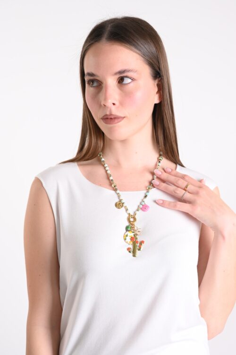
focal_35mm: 58
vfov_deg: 34.5
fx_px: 571
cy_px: 178
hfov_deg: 23.4
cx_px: 118
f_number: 9
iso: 125
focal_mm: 58
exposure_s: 1/125
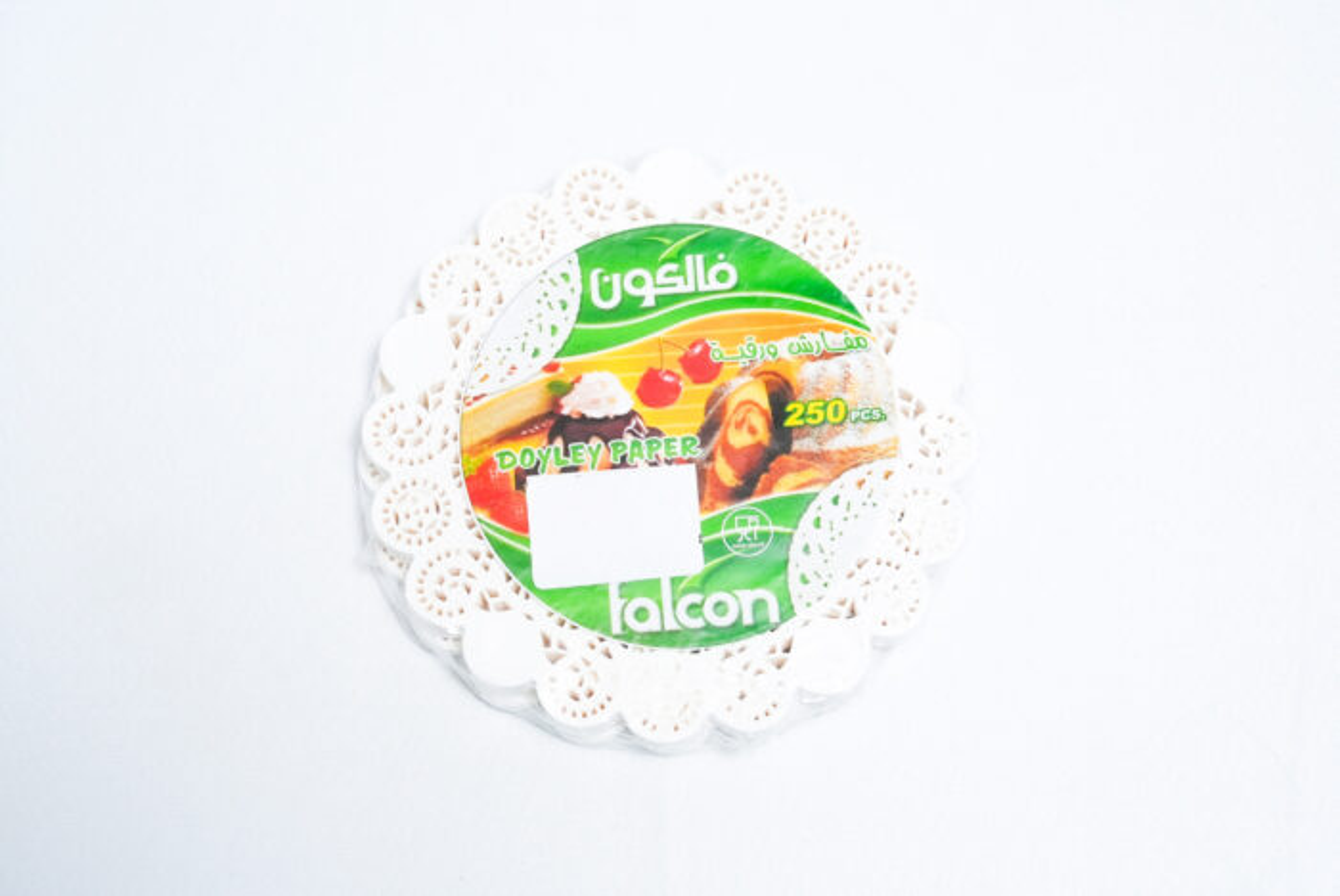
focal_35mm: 70
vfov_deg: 19.5
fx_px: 2608
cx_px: 670
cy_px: 448
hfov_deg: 28.8
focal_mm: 70
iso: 3200
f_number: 9
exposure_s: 1/200
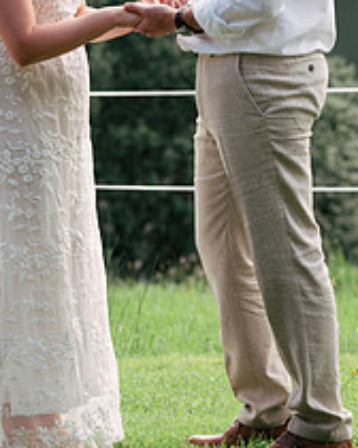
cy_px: 70
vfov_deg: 7.7
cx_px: 178
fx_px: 3324
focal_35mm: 251
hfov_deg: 6.2
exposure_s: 1/250
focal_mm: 125
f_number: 7.1
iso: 500
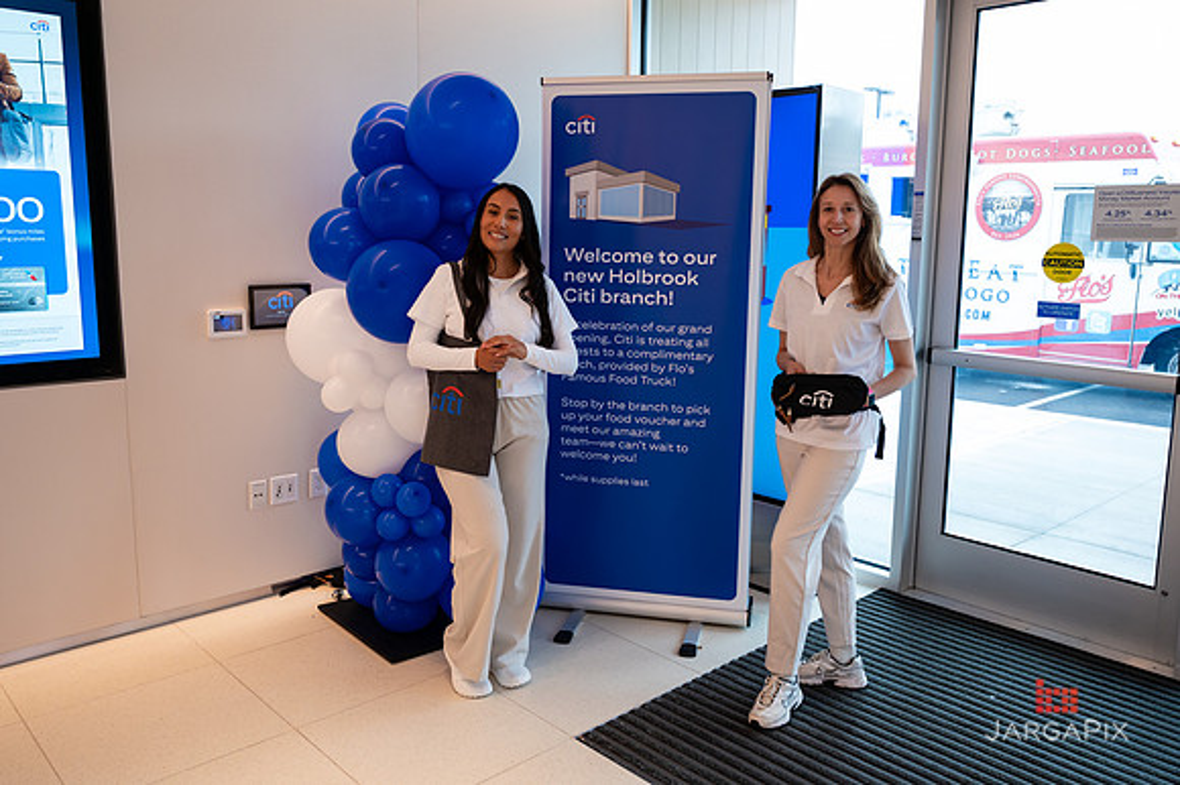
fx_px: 939
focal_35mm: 29
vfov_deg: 45.4
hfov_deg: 64.3
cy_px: 373
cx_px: 591
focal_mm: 26.5
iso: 640
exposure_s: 1/200
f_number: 3.5
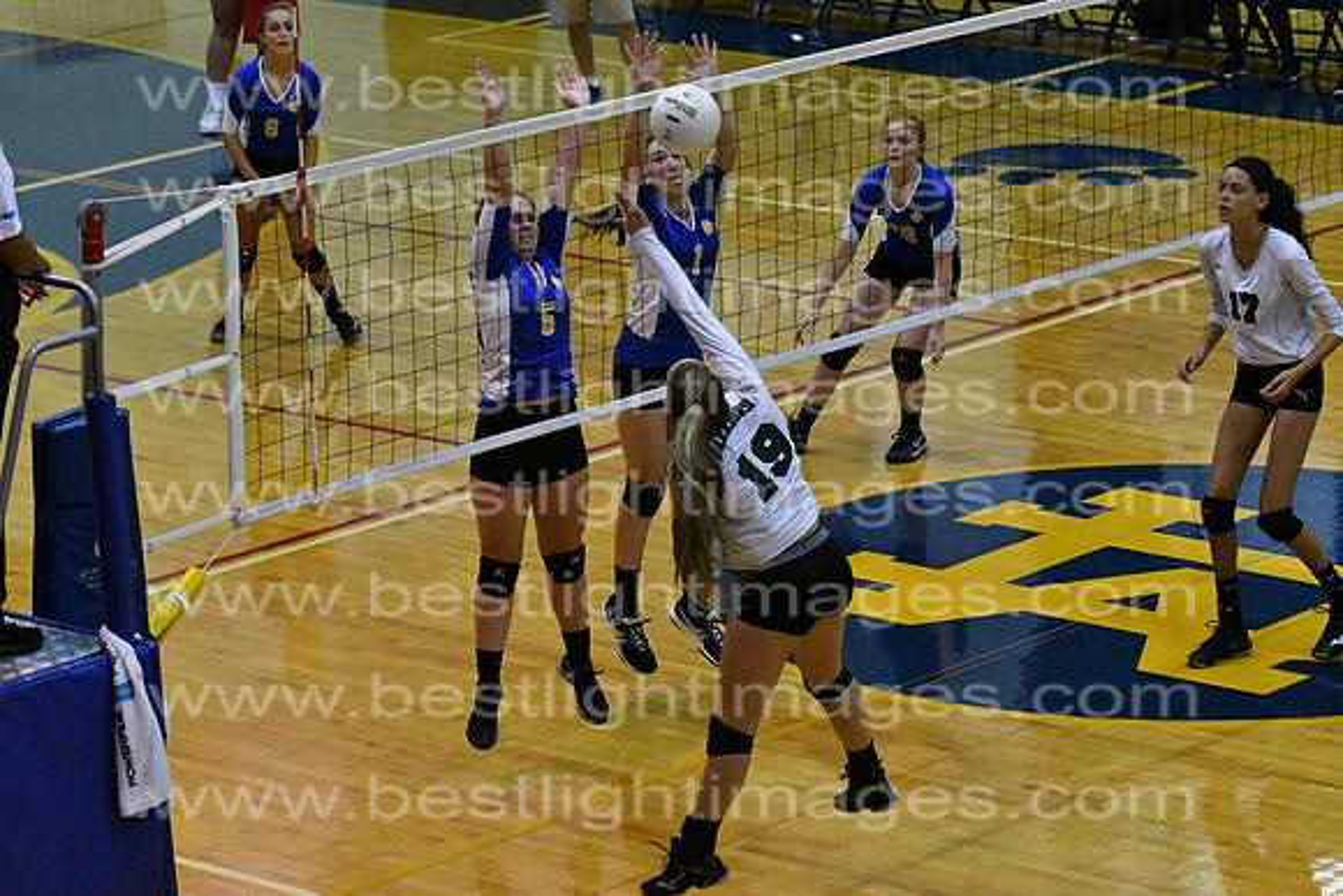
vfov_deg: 6.5
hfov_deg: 9.8
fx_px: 7836
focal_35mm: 210
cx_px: 672
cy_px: 448
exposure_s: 1/800
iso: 8000
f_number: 4
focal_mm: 140
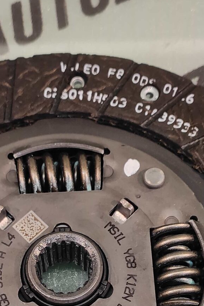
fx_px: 442
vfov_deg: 35.1
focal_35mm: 52
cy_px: 295
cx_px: 70
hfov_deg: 25.9
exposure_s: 1/33
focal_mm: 4.74
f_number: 1.79
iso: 127
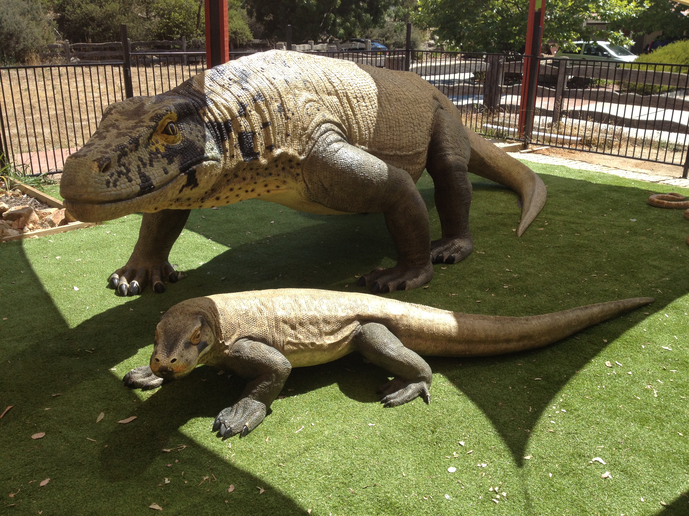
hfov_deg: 52.6
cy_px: 258
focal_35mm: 35
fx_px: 697
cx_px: 344
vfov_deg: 40.7
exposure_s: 1/951
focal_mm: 4.28
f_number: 2.4
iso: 50
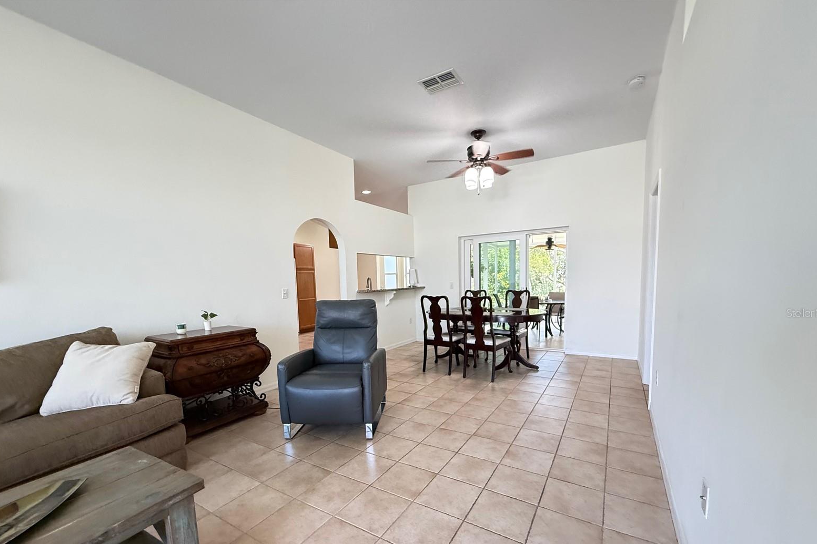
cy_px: 313
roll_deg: +1.1
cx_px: 415
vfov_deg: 76.8
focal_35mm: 15
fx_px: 340
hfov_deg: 100.4
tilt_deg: -5.6
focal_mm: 2.22
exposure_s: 1/120
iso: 500
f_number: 2.2
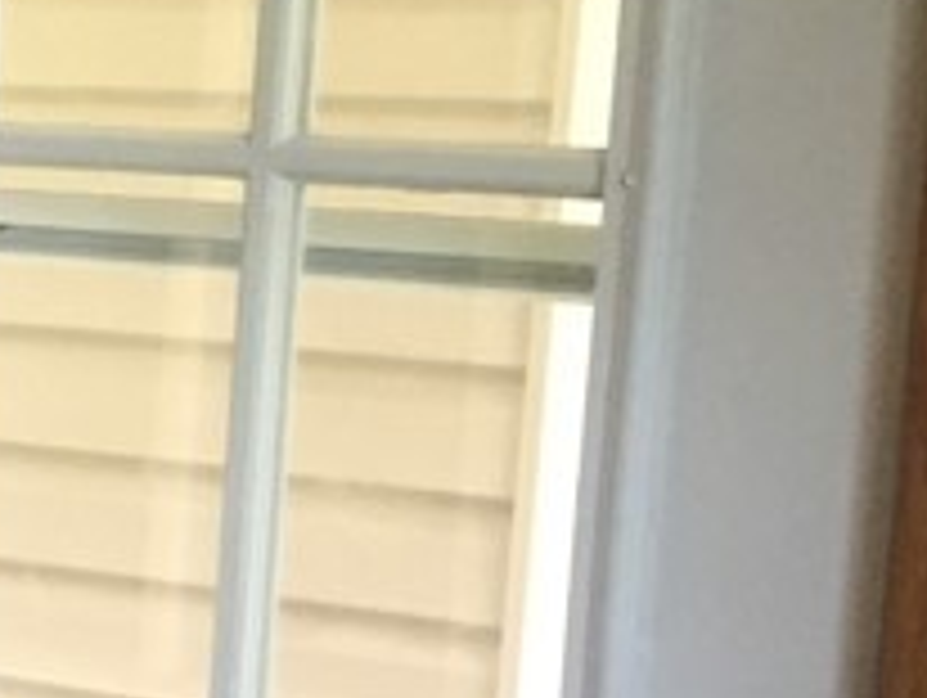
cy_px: 509
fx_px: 3861
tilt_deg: -7.2
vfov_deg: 10.3
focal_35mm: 144
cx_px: -1350
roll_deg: -1.0
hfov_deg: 11.3
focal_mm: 4.15
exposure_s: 1/30
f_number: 2.2
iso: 160
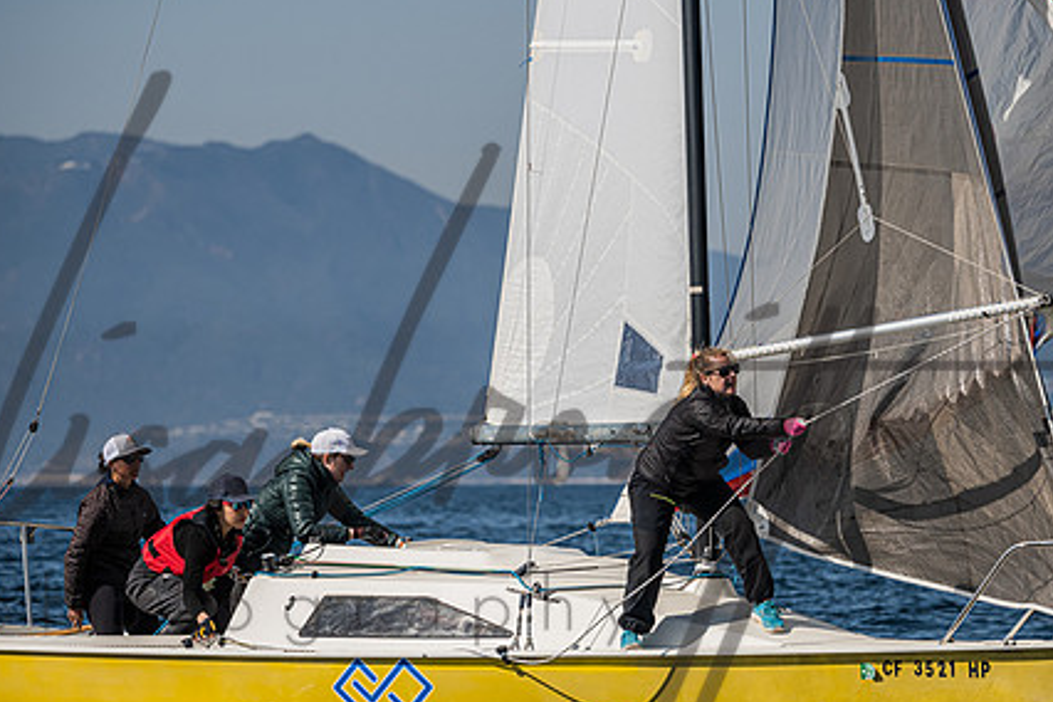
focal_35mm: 292
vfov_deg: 4.7
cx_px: 592
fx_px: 8540
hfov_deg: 7.1
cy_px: 384
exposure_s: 1/5000
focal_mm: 195
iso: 400
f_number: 5
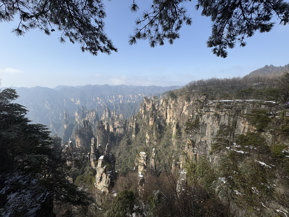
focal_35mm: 14
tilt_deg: -9.6
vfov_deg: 85.7
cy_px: 108
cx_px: 144
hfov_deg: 102.1
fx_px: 117
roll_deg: +0.1
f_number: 2.2
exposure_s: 1/1506
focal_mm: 2.22
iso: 40
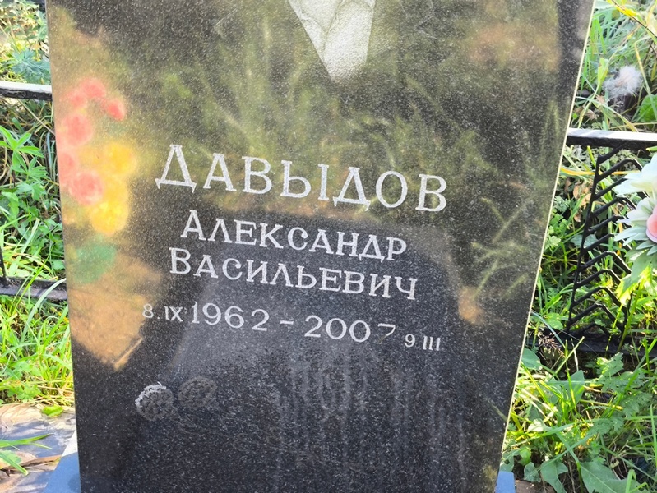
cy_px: 246
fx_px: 949
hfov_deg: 38.2
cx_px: 328
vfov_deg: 29.1
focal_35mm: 50
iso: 64
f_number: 1.7
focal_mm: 4.71
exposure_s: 1/60
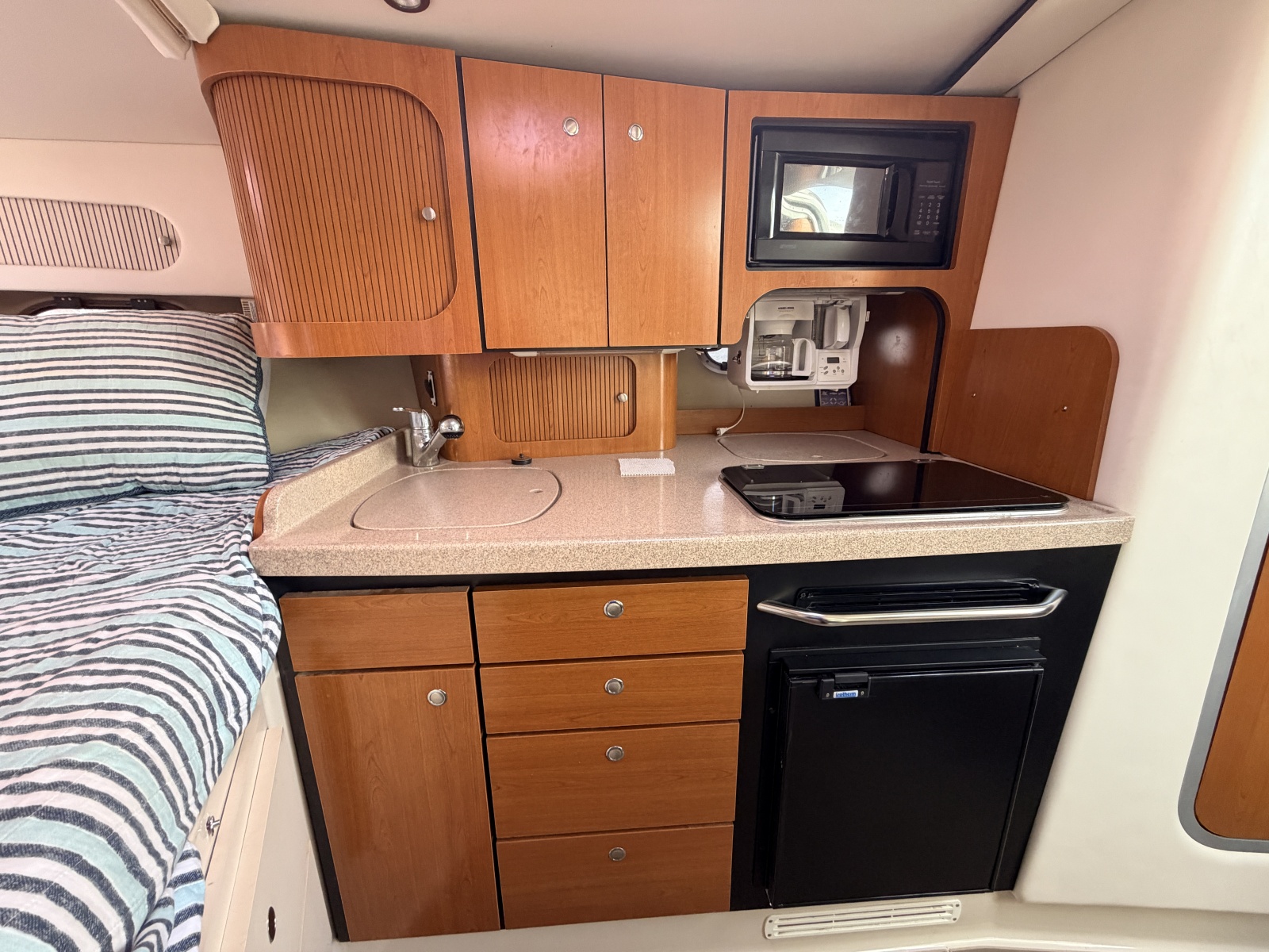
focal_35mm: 14
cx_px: 634
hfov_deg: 102.1
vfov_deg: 85.7
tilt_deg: -16.5
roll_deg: +1.3
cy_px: 476
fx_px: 513
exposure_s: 1/121
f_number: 2.2
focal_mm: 2.22
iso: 320
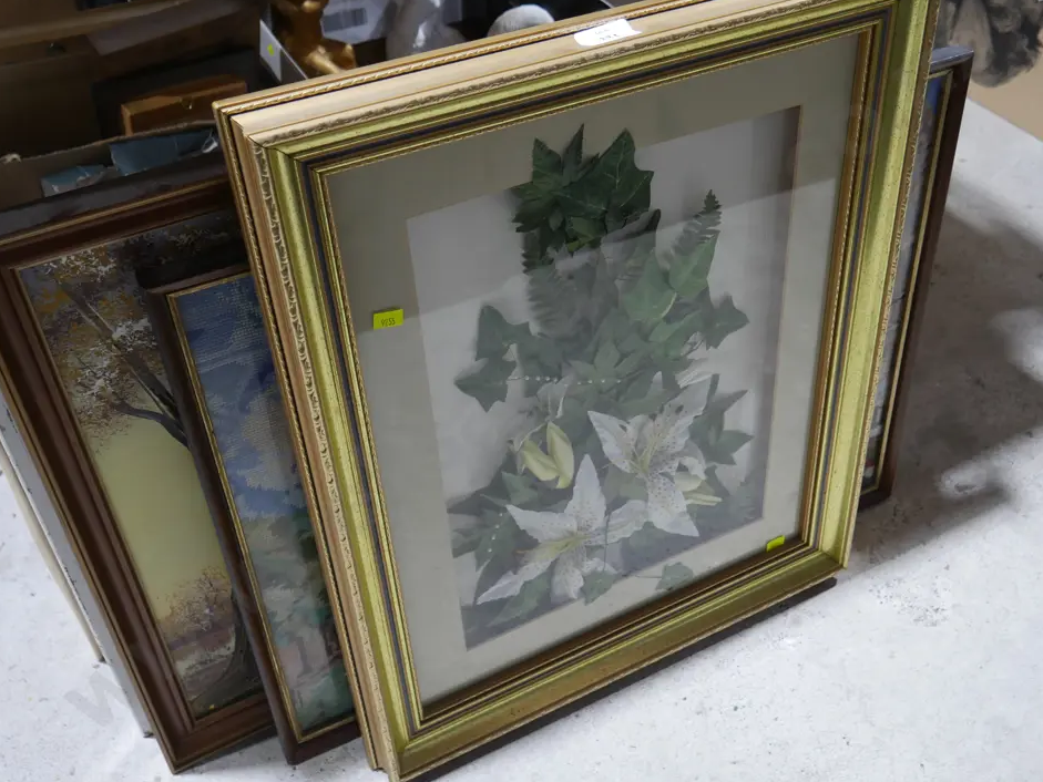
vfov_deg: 38.7
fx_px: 1115
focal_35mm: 37
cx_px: 529
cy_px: 376
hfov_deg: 50.1
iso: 500
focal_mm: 17
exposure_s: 1/60
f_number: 4
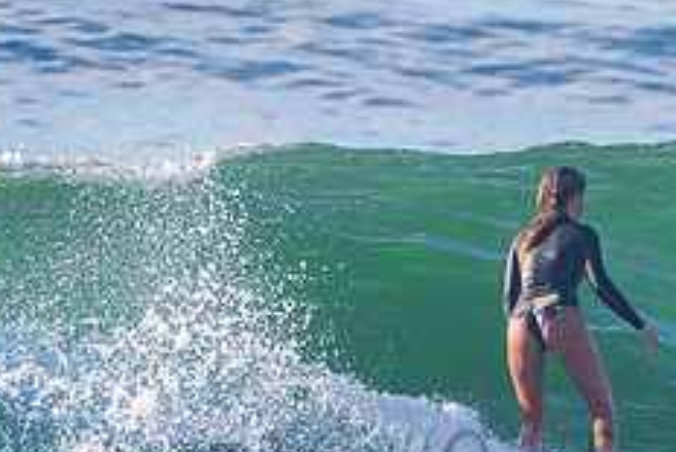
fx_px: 23486
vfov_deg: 1.1
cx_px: 571
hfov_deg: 1.6
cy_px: 451
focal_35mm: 1250
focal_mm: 500
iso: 320
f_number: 5.6
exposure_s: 1/2000
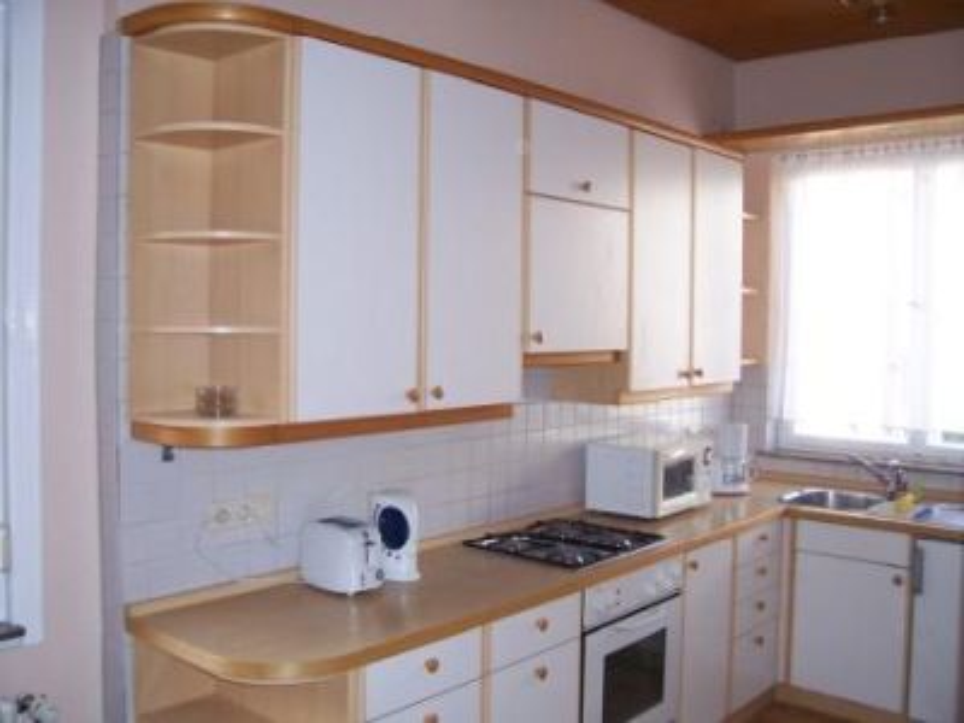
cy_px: 362
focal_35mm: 34
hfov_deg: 54.0
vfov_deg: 41.8
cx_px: 482
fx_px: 947
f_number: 2.7
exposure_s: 1/60
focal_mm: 5.6
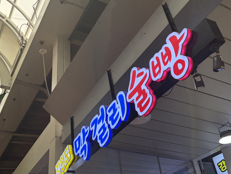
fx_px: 234
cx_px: 115
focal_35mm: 35
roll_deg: -0.6
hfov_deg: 52.6
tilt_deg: +36.3
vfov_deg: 40.7
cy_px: 93
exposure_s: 1/489
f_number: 1.6
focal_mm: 5.96
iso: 64
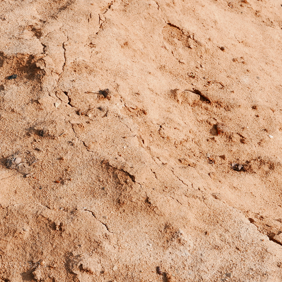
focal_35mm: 89
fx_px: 820
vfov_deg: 19.5
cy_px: 141
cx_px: 112
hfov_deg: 19.5
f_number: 9
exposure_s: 1/250
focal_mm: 34
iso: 200
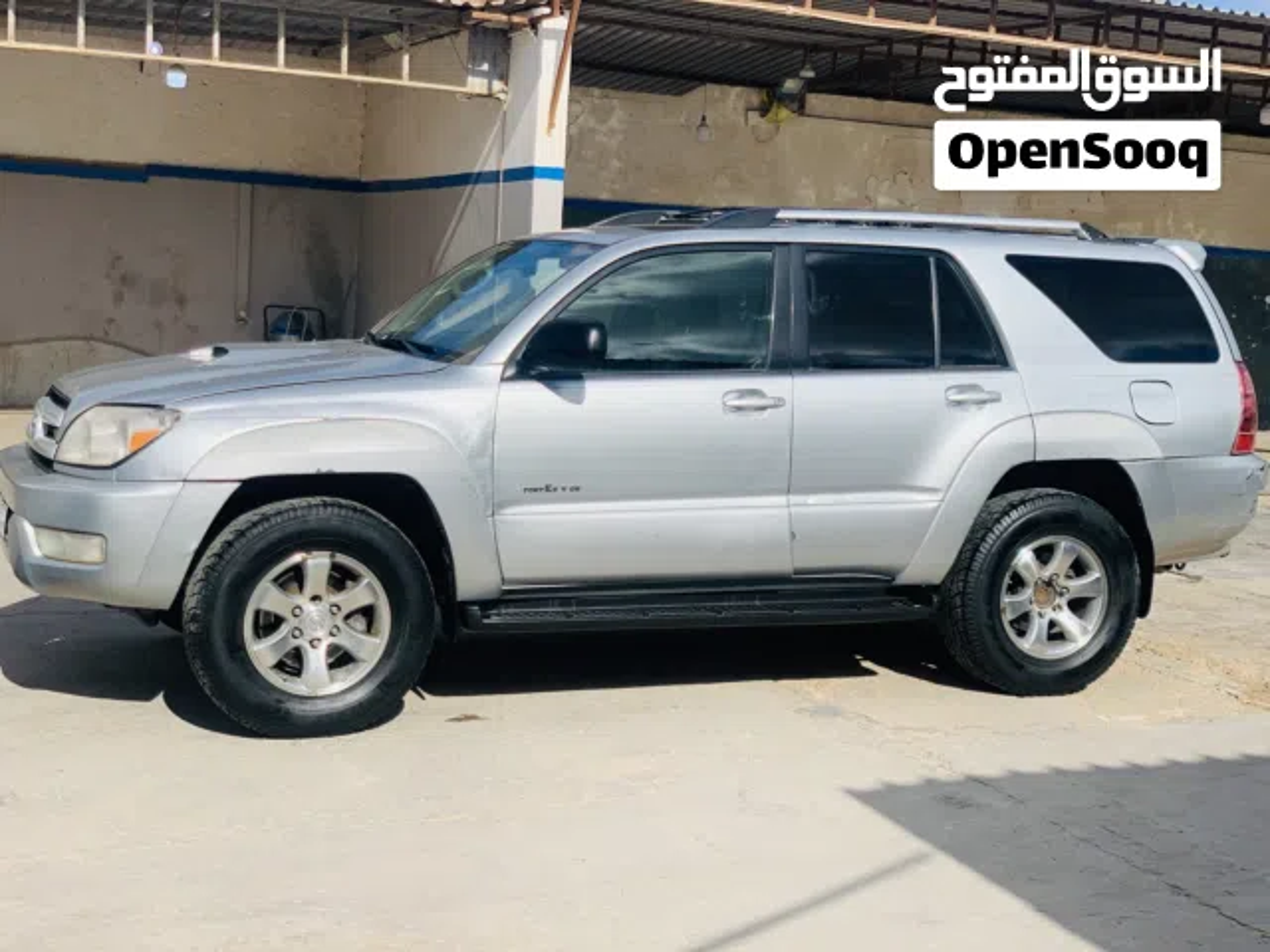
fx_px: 1908
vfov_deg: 28.0
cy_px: 476
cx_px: 635
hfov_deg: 36.8
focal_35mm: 52
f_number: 2.4
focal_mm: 6
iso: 16
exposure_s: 1/2179
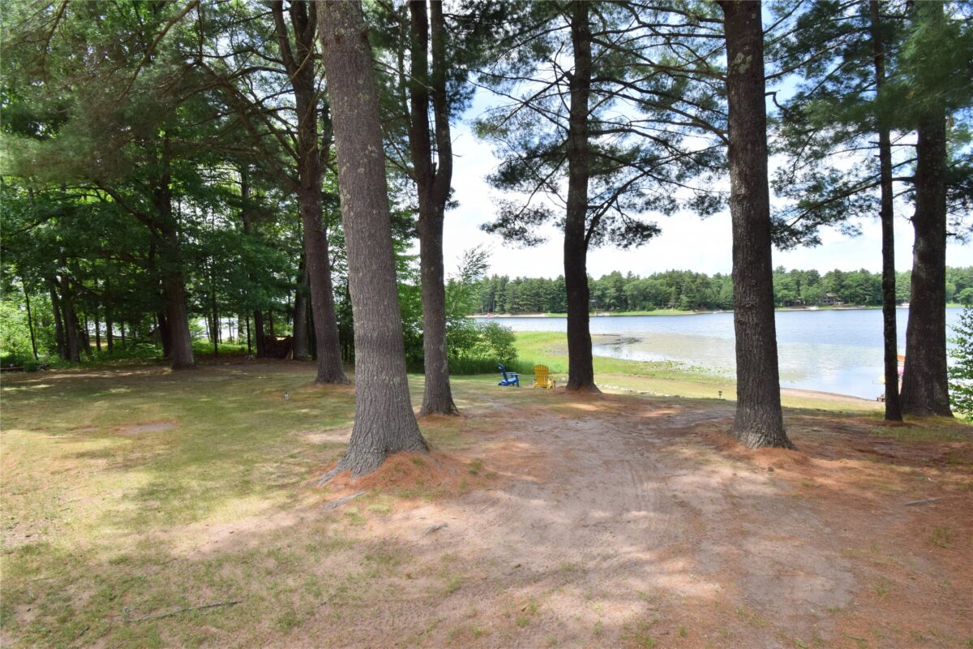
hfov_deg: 100.4
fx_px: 405
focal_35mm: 15
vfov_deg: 77.3
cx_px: 486
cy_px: 324
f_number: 11
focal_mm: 10
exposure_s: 1/200
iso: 320
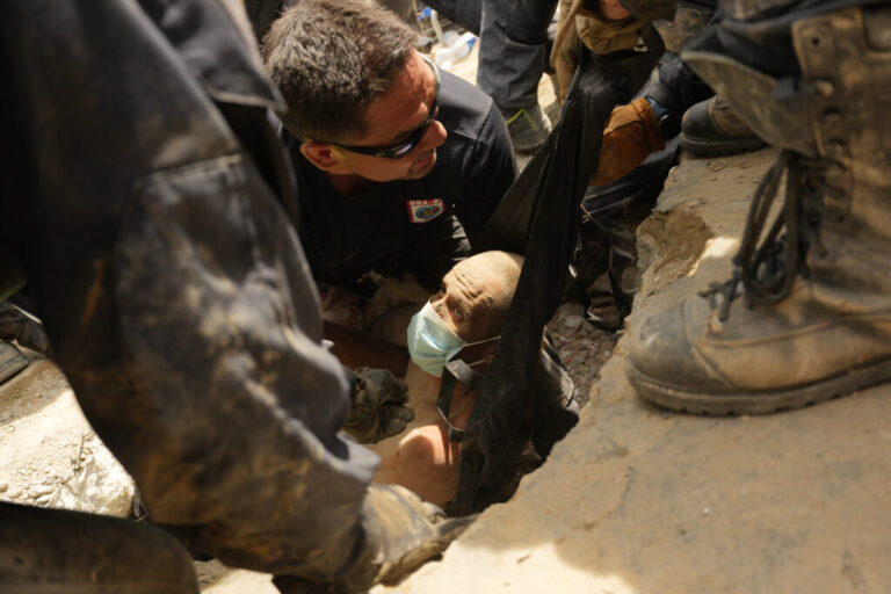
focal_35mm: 30
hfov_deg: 61.9
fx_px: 742
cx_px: 446
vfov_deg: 43.6
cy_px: 297
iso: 250
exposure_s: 1/640
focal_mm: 30
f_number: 4
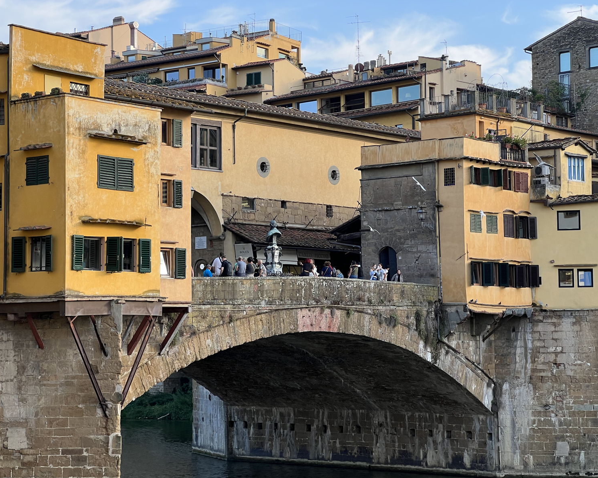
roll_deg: +0.6
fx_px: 1434
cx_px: 301
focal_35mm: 81
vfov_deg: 18.9
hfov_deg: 23.6
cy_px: 241
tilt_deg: +4.3
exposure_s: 1/234
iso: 32
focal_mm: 9
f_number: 2.8
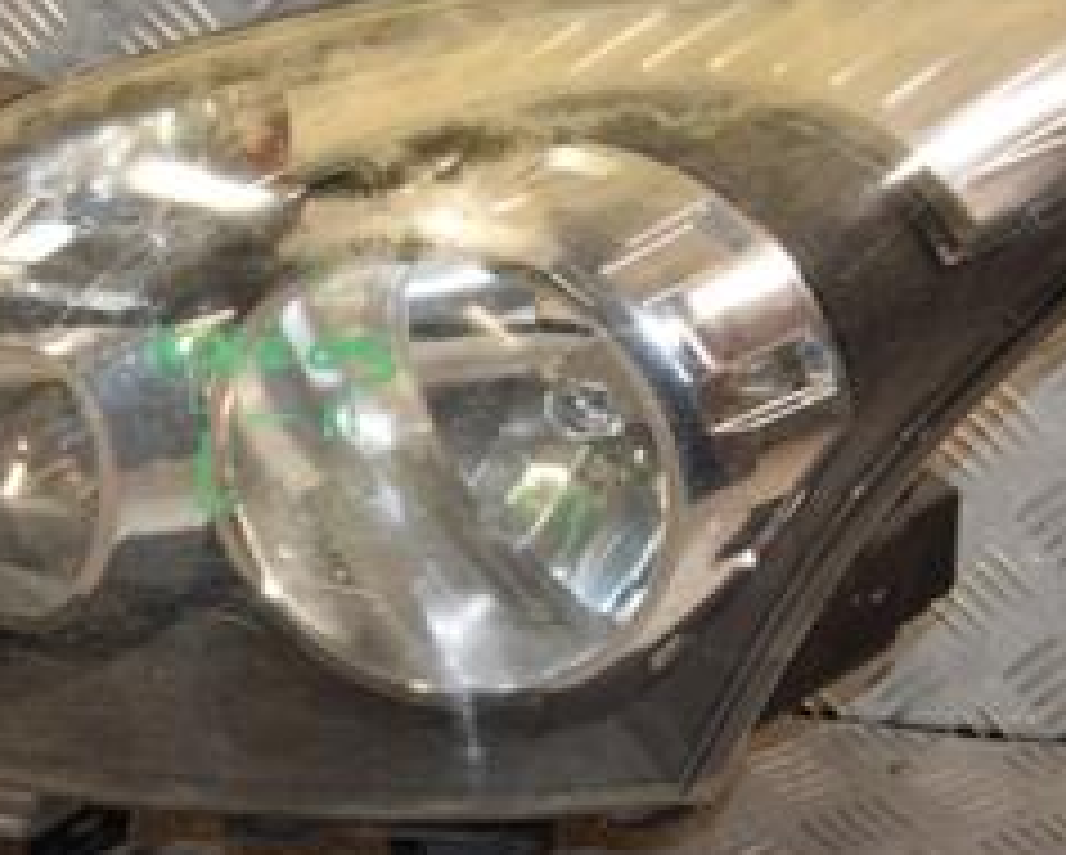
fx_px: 3600
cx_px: 301
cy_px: 378
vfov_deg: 13.5
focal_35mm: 114
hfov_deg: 16.8
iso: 800
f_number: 7.1
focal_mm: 32
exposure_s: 1/200
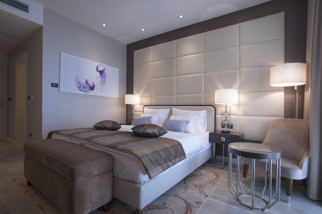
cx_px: 161
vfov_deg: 70.4
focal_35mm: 17
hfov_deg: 93.3
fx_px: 152
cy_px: 107
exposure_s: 1/6
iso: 200
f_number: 6.3
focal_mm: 17
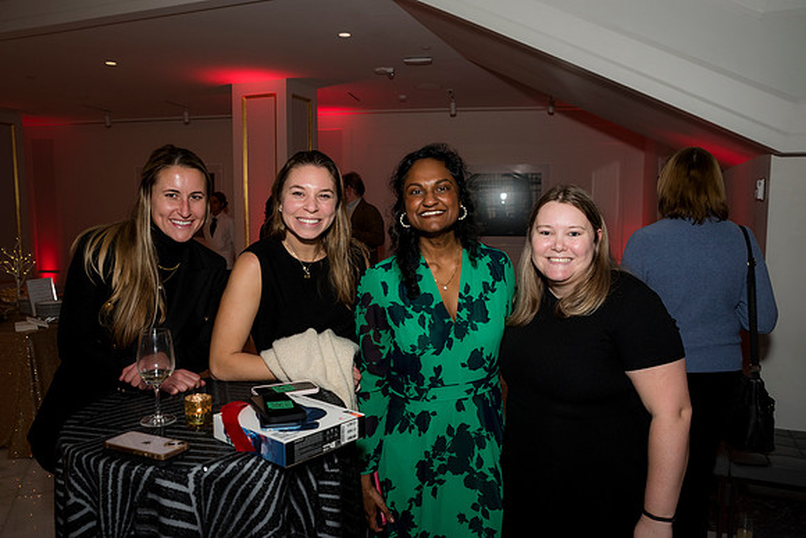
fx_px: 672
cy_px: 269
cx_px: 403
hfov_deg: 61.9
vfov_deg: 43.6
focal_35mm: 30
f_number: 5
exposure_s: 1/125
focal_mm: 29
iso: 800
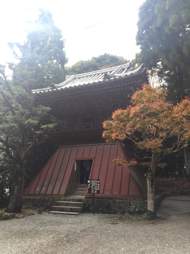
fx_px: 212
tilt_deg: +14.1
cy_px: 127
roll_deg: -0.8
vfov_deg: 61.7
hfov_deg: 48.2
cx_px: 95
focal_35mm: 29
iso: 32
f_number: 2.2
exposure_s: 1/193
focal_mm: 4.15
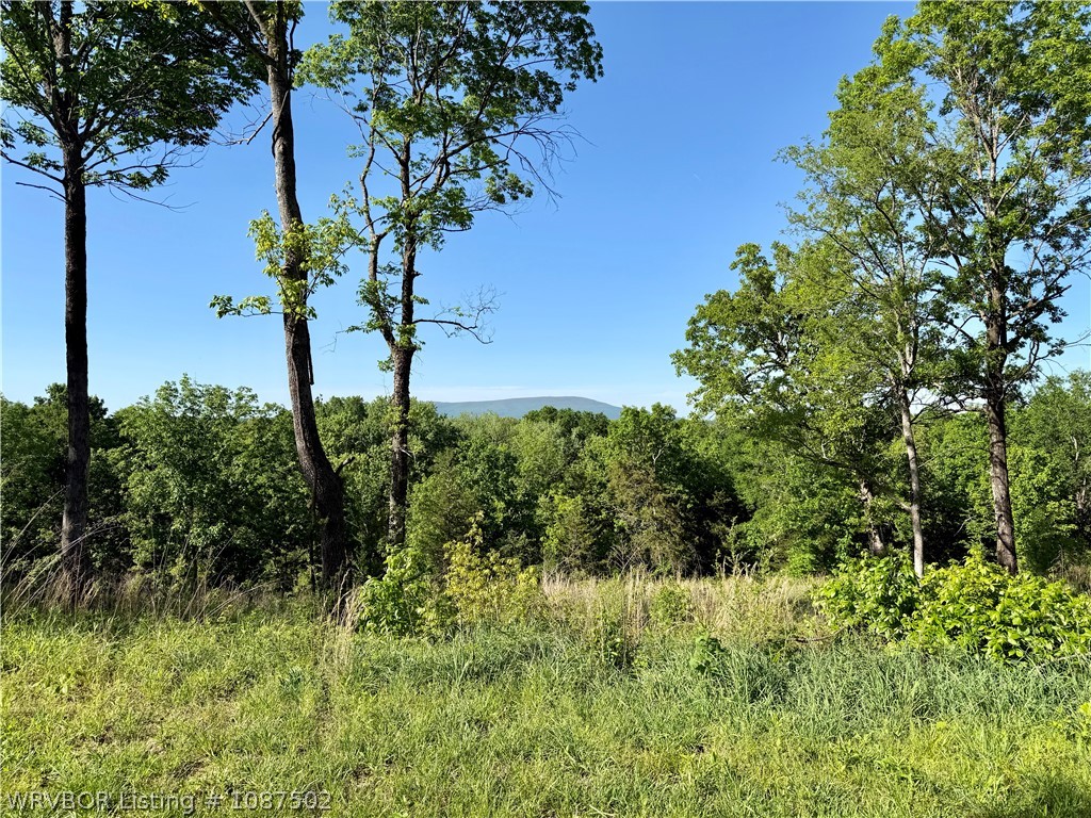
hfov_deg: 71.6
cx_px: 546
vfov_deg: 56.8
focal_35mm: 24
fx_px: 756
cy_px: 409
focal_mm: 6.76
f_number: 1.78
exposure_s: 1/3584
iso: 80
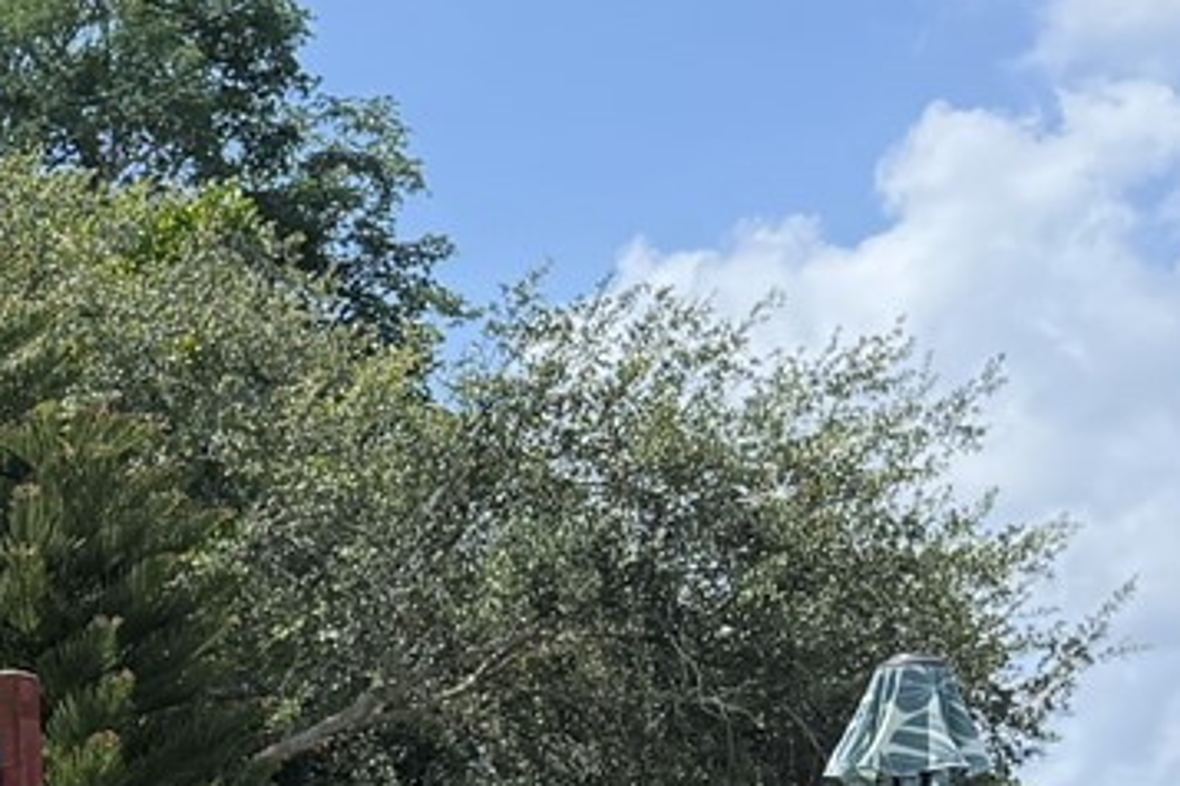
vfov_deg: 11.6
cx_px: -1101
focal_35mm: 112
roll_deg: -0.3
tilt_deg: -2.3
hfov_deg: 15.2
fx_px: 3671
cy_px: 1222
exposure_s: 1/3425
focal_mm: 6.76
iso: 100
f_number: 1.78
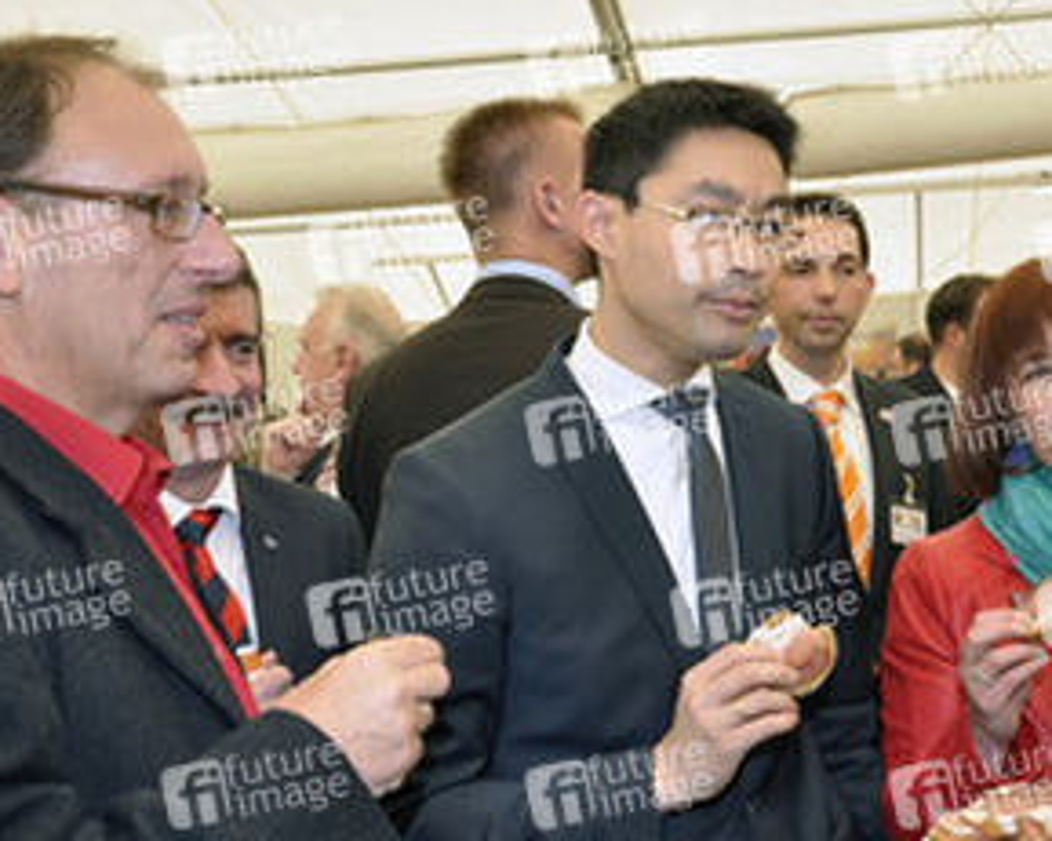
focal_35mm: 57
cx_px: 666
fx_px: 1774
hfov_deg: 32.9
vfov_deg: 26.6
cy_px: 513
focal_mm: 26
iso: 400
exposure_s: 1/200
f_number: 5.6
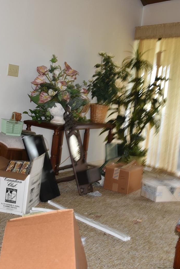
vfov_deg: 36.2
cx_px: 59
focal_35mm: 55
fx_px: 412
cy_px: 133
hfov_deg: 24.5
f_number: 5.6
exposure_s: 1/125
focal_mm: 24
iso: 800
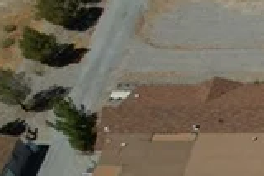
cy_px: 251
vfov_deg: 9.5
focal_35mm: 141
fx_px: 1035
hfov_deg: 10.6
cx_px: 769
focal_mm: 8.38
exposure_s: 1/240
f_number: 2.8
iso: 100
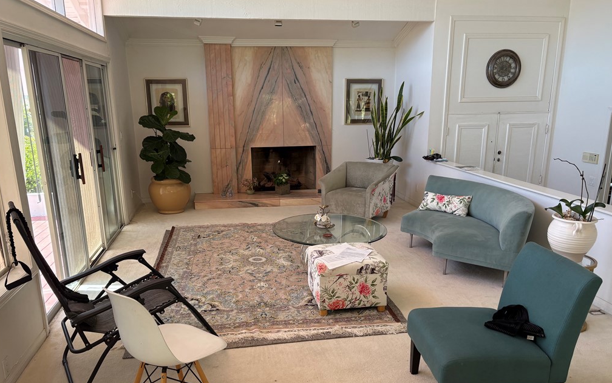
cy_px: 223
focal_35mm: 28
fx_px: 467
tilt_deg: -14.8
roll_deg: +0.7
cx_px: 304
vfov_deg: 44.4
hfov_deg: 66.5
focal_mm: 5.96
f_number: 1.6
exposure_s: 1/139
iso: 80
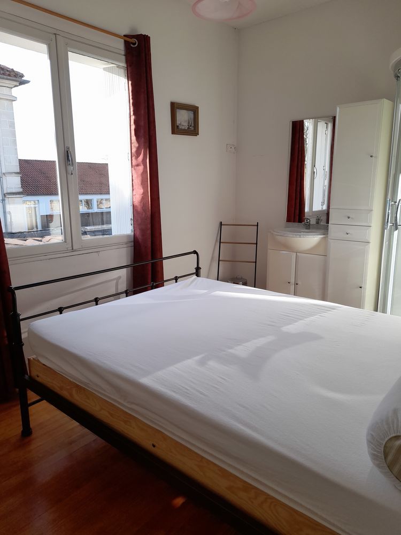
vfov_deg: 69.4
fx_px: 386
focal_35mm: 25
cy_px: 268
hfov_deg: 54.9
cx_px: 200
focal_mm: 4.6
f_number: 2
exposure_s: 1/146
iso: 20
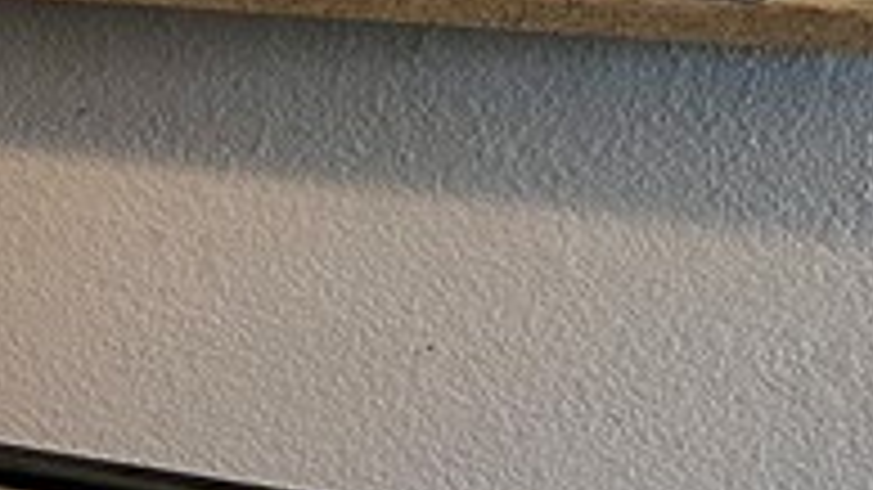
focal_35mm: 138
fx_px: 3194
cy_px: 184
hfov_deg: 13.9
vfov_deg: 8.8
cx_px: -684
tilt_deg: -9.8
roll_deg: -0.3
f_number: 1.78
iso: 250
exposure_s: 1/60
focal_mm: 6.86
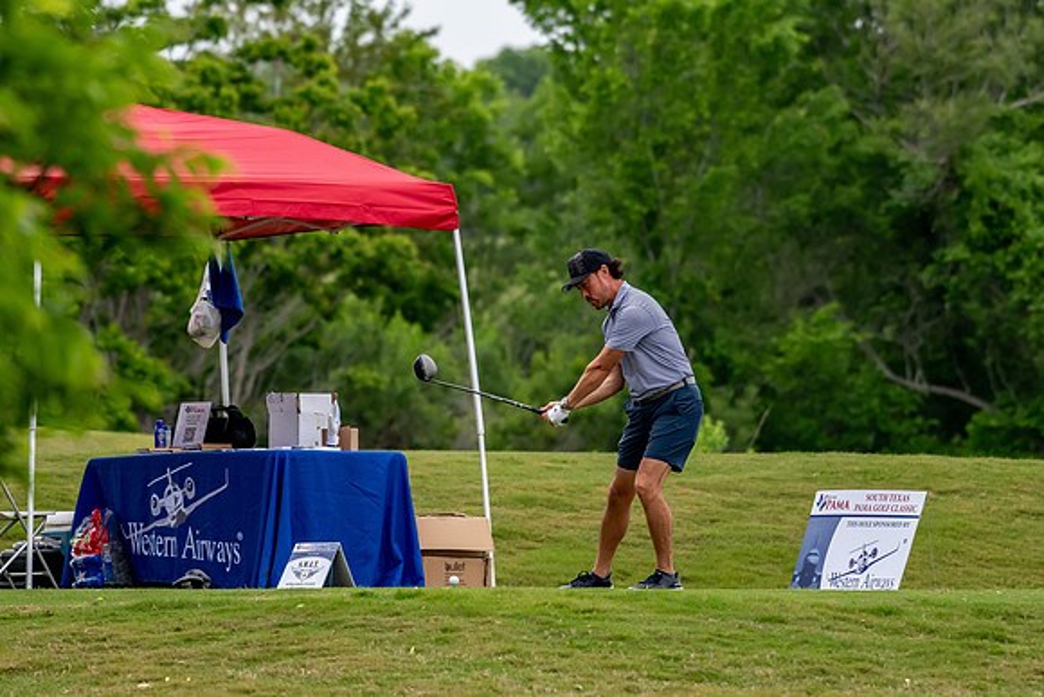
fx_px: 12617
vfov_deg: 3.2
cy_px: 348
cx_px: 522
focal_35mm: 435
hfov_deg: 4.7
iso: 1250
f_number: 5.6
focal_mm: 290
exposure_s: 1/2000
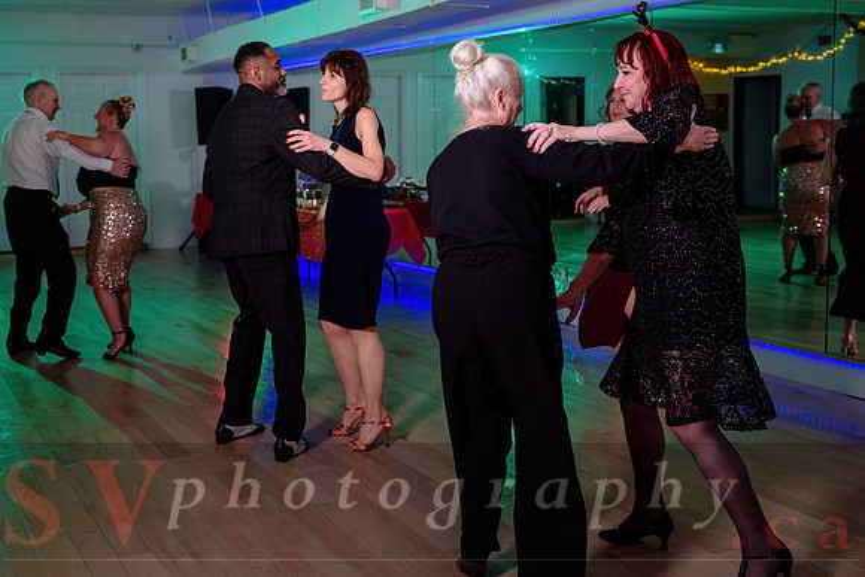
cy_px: 233
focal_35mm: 42
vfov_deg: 32.0
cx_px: 349
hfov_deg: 46.4
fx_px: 1003
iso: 500
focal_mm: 35
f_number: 2.8
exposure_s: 1/200
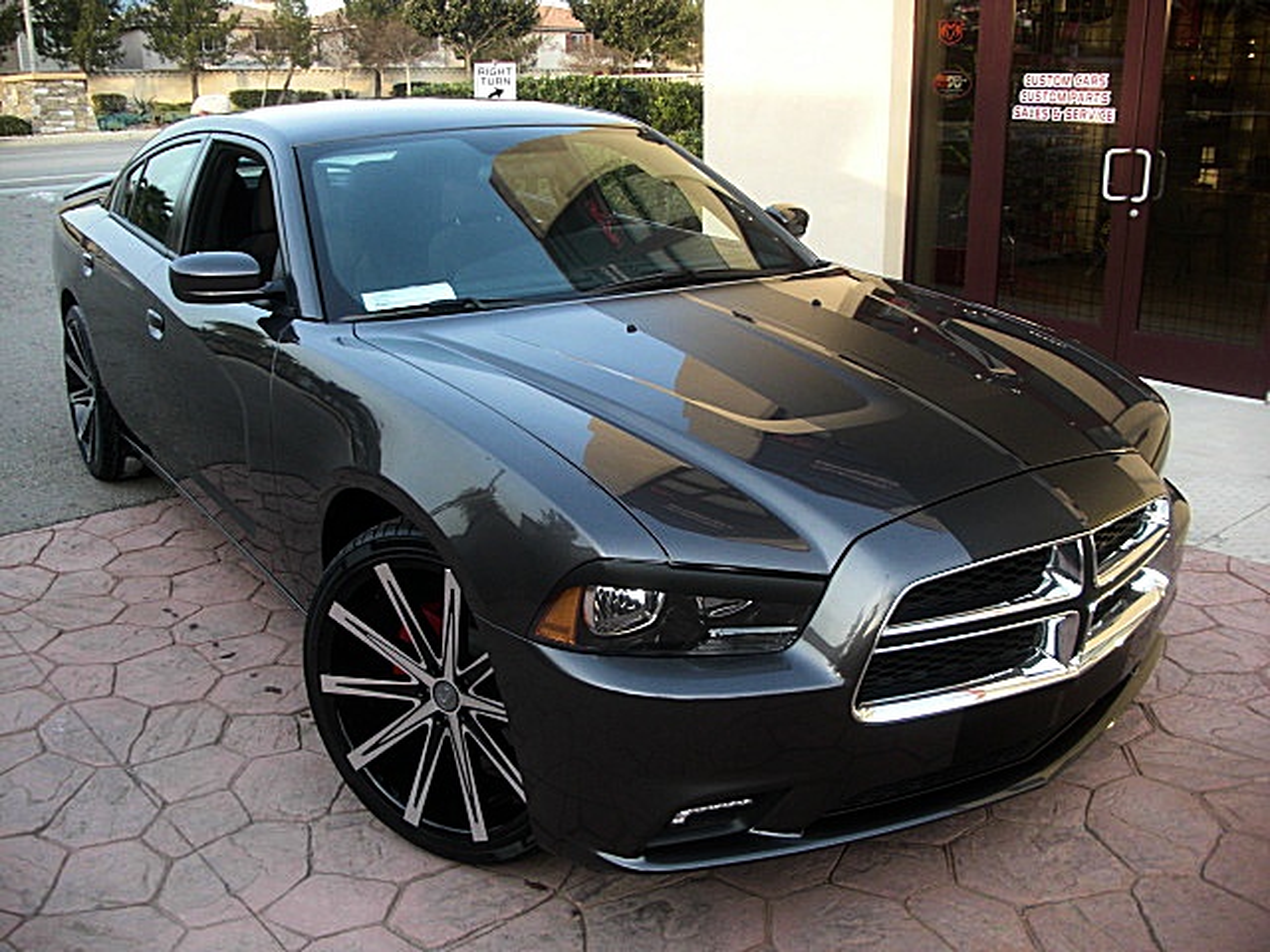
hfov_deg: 51.4
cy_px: 476
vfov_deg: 39.7
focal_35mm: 36
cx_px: 635
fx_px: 1321
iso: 100
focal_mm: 6.3
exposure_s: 1/100
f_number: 2.8
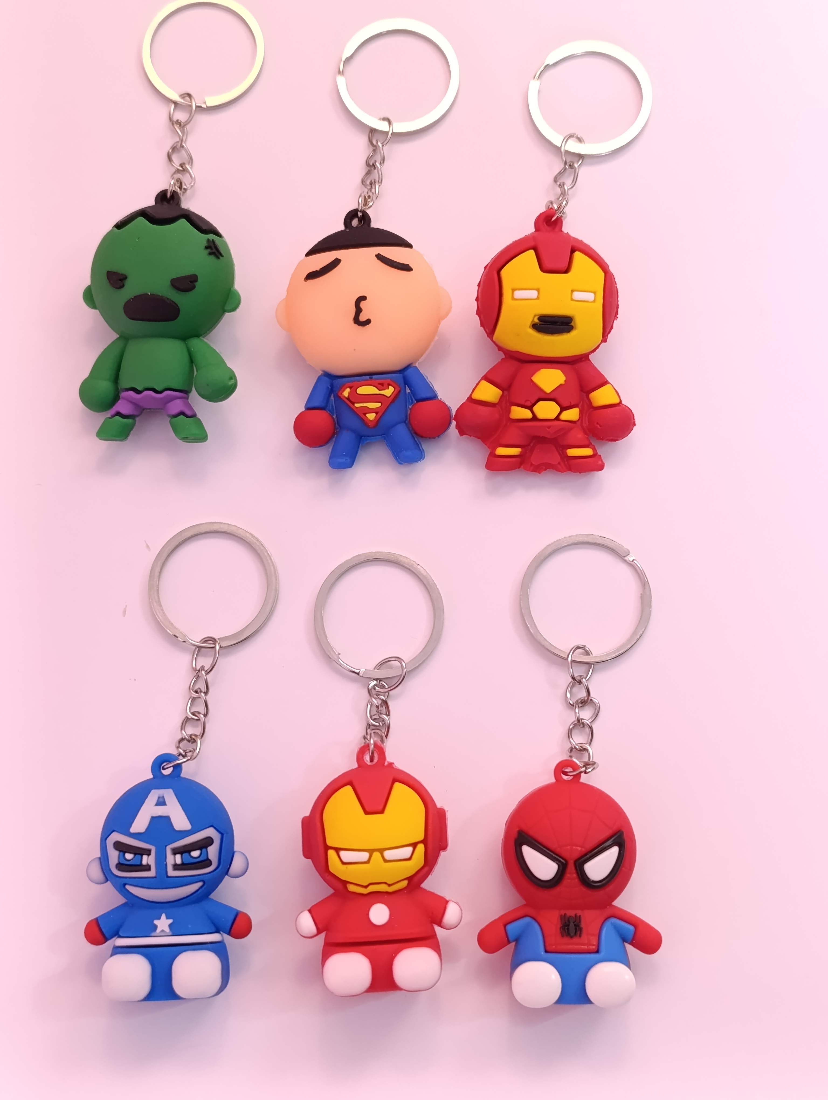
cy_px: 550
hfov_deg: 59.0
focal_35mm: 23
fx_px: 732
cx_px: 414
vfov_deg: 73.8
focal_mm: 6.14
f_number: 1.6
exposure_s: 1/60
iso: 800
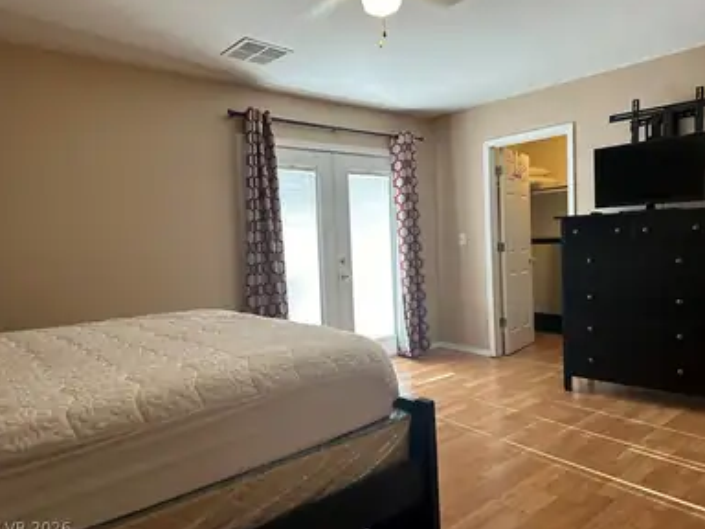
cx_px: 360
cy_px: 264
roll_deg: +2.2
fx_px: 509
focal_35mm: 25
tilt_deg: -2.6
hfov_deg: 69.4
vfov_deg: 54.9
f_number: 1.78
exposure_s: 1/120
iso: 160
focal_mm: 6.86
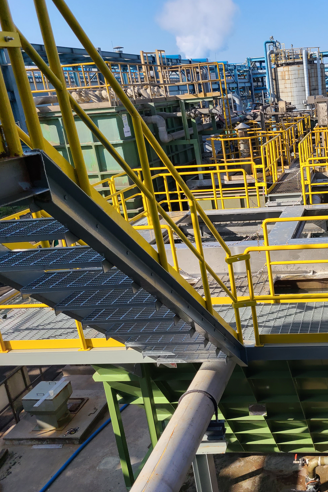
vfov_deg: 51.9
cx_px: 327
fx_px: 506
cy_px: 240
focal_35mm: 37
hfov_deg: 33.0
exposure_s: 1/1533
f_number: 1.8
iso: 40
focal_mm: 5.4
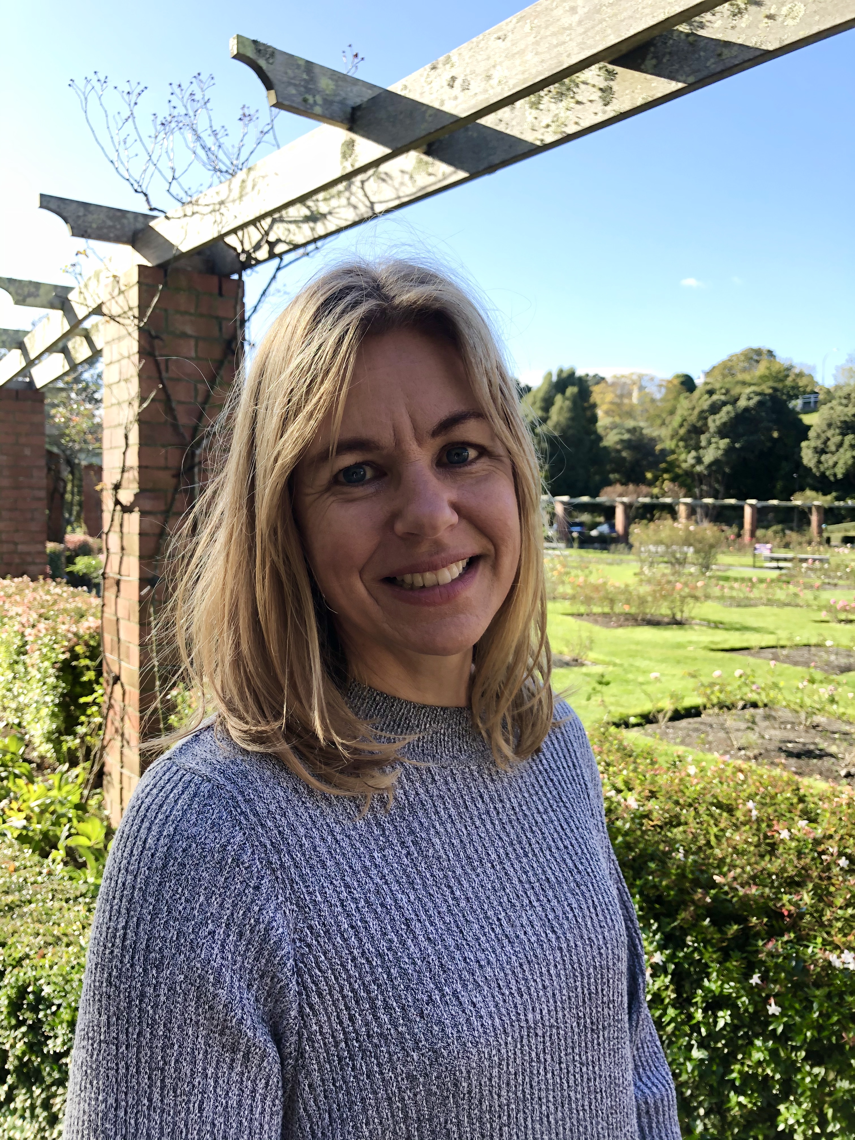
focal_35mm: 28
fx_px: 922
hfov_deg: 49.7
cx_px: 428
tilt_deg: -2.0
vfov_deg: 63.4
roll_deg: +0.3
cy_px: 570
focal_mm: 3.99
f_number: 1.8
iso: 20
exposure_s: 1/145
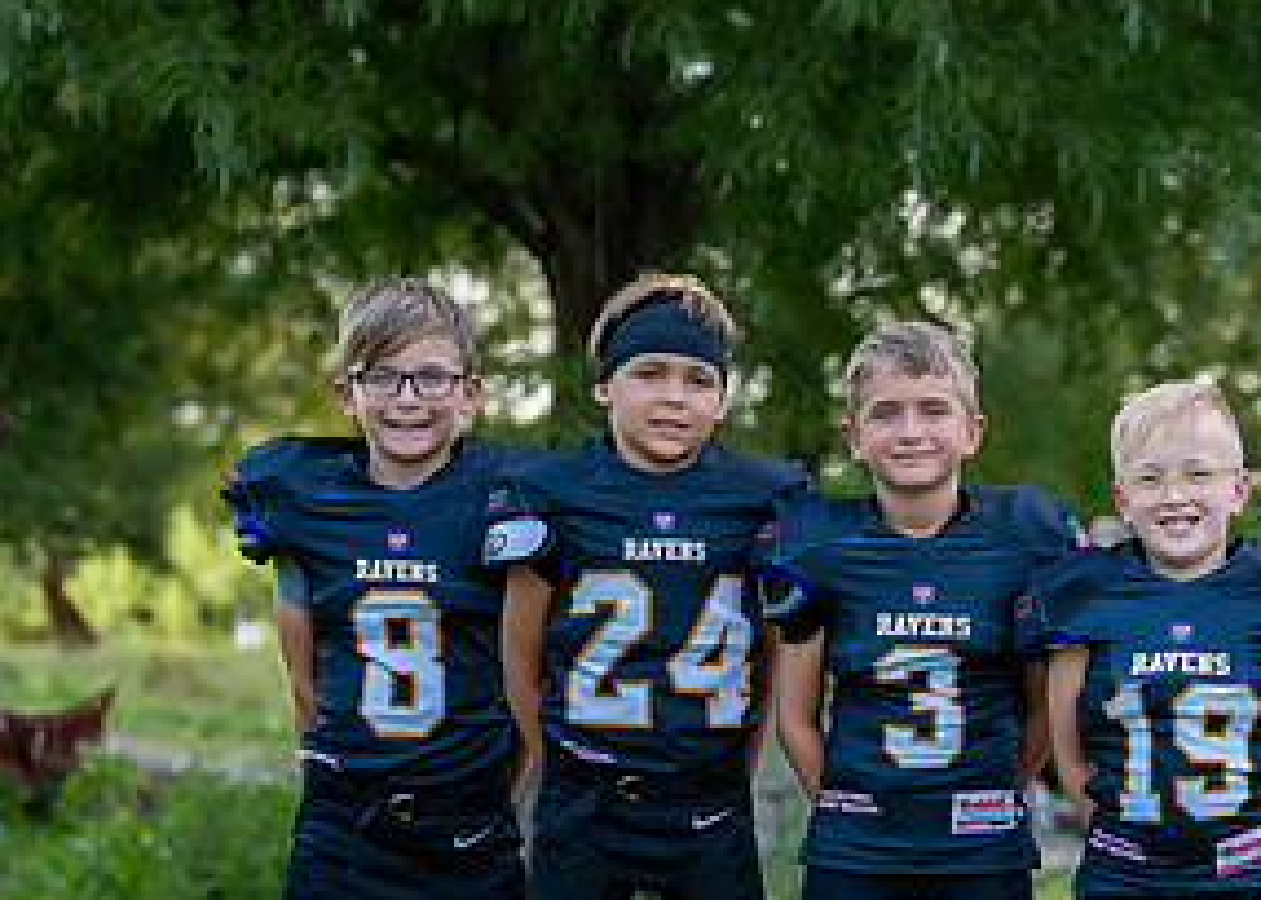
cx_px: 1256
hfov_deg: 15.1
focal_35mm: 131
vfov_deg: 10.9
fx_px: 4689
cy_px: 744
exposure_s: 1/640
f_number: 2
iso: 100
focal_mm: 50
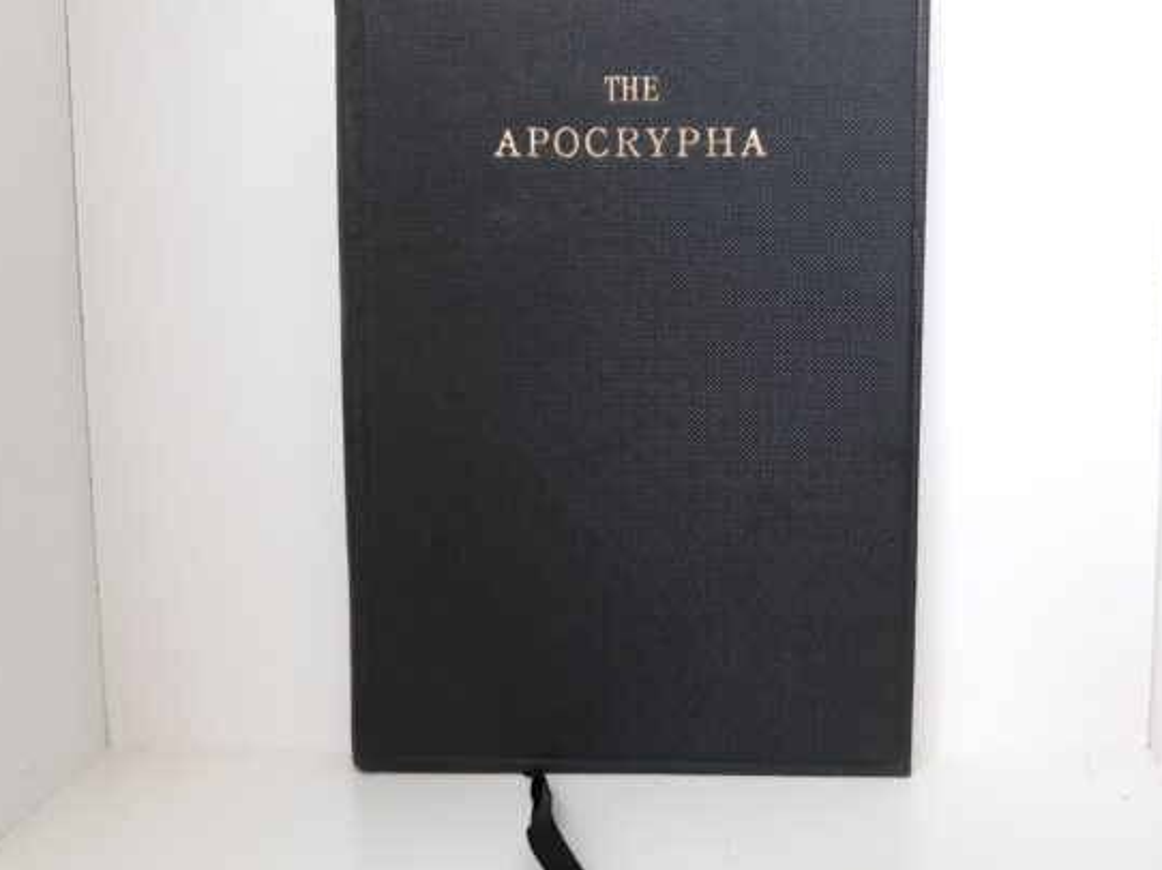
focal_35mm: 31
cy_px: 411
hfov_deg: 58.3
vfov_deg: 45.4
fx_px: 1040
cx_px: 628
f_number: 1.7
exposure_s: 1/50
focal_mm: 3.7
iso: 200
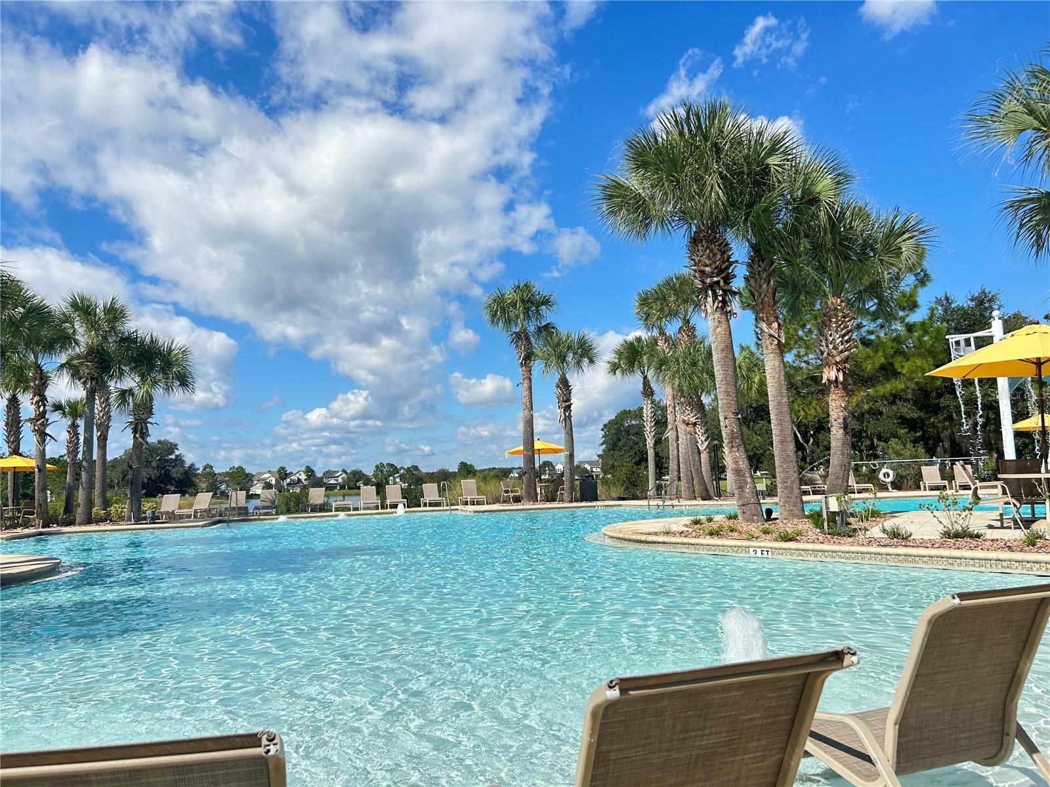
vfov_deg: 53.1
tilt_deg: +5.3
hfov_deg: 67.3
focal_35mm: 26
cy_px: 394
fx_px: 789
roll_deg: +2.0
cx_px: 525
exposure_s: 1/3165
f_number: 1.5
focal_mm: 5.7
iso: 50
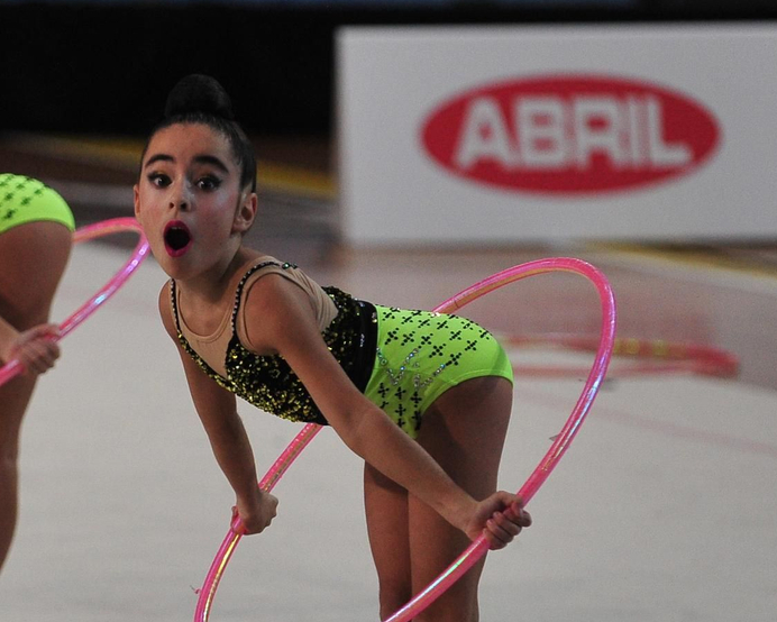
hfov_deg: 5.8
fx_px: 7729
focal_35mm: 336
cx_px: 257
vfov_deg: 4.6
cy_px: 361
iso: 3200
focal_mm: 155
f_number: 2.8
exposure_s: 1/1600
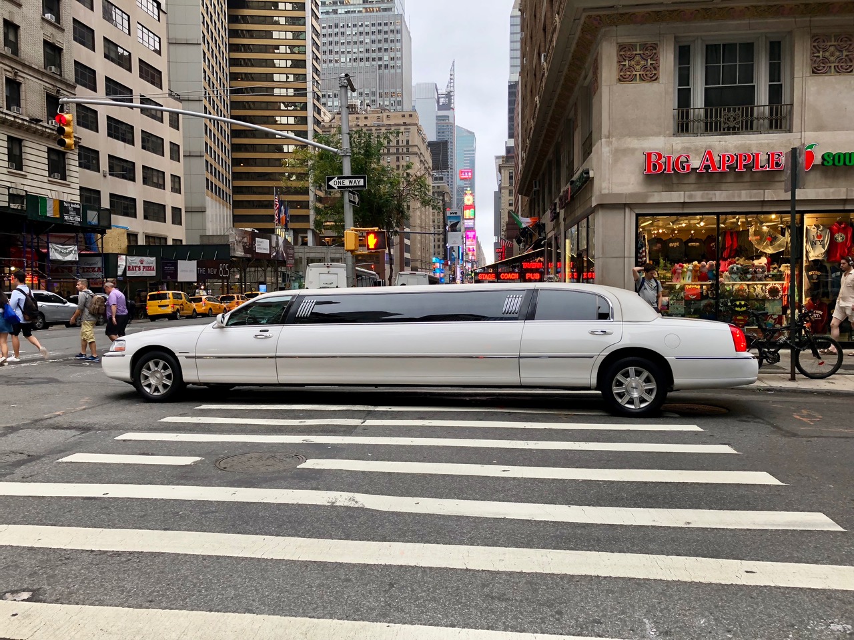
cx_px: 427
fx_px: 691
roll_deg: +0.7
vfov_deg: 49.7
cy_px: 320
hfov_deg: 63.4
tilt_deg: -2.8
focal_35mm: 28
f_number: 1.8
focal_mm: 4
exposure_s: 1/120
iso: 50
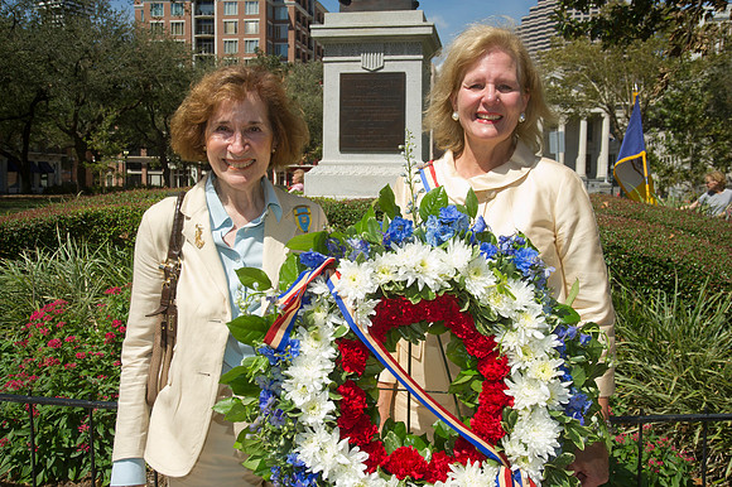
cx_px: 366
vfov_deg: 37.8
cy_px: 244
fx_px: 711
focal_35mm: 35
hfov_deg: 54.5
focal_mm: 35
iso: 200
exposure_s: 1/250
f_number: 10
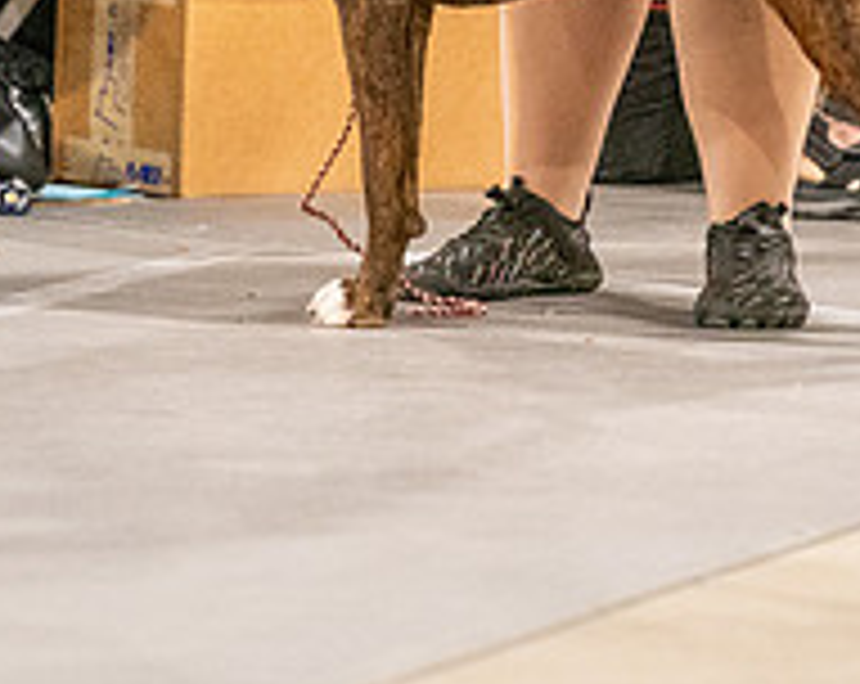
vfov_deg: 2.7
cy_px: -306
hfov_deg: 3.3
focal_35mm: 579
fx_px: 14707
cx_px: 520
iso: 6400
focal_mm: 174
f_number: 3.5
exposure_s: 1/250
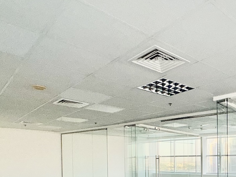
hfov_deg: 52.0
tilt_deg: -1.9
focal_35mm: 32
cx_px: 199
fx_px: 218
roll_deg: +1.1
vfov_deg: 40.4
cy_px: 163
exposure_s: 1/60
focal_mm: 2.22
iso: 80
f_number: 2.2
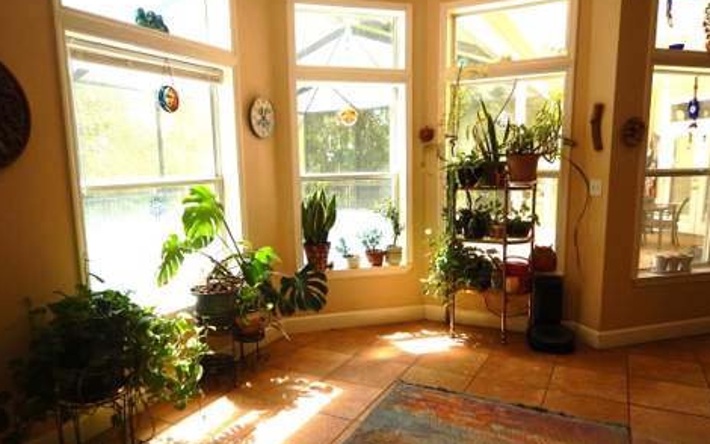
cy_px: 252
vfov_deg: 47.5
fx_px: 503
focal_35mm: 26
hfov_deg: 70.4
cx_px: 355
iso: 125
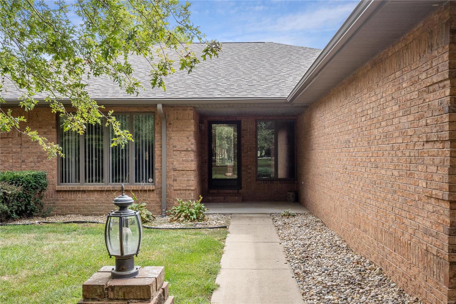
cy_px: 152
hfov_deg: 53.1
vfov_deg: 36.9
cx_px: 228
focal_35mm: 36
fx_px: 456
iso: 400
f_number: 8
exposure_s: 1/125
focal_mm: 18
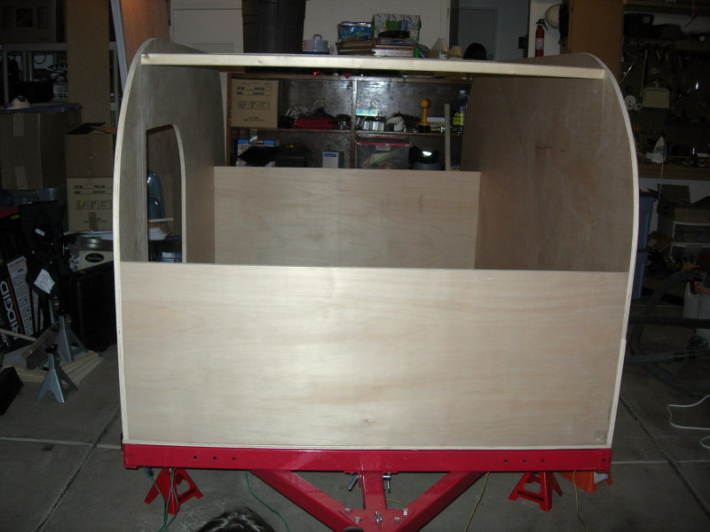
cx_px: 355
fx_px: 779
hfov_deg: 49.0
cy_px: 266
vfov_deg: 37.7
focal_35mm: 38
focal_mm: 7.8
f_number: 2.8
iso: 64
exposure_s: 1/60.1
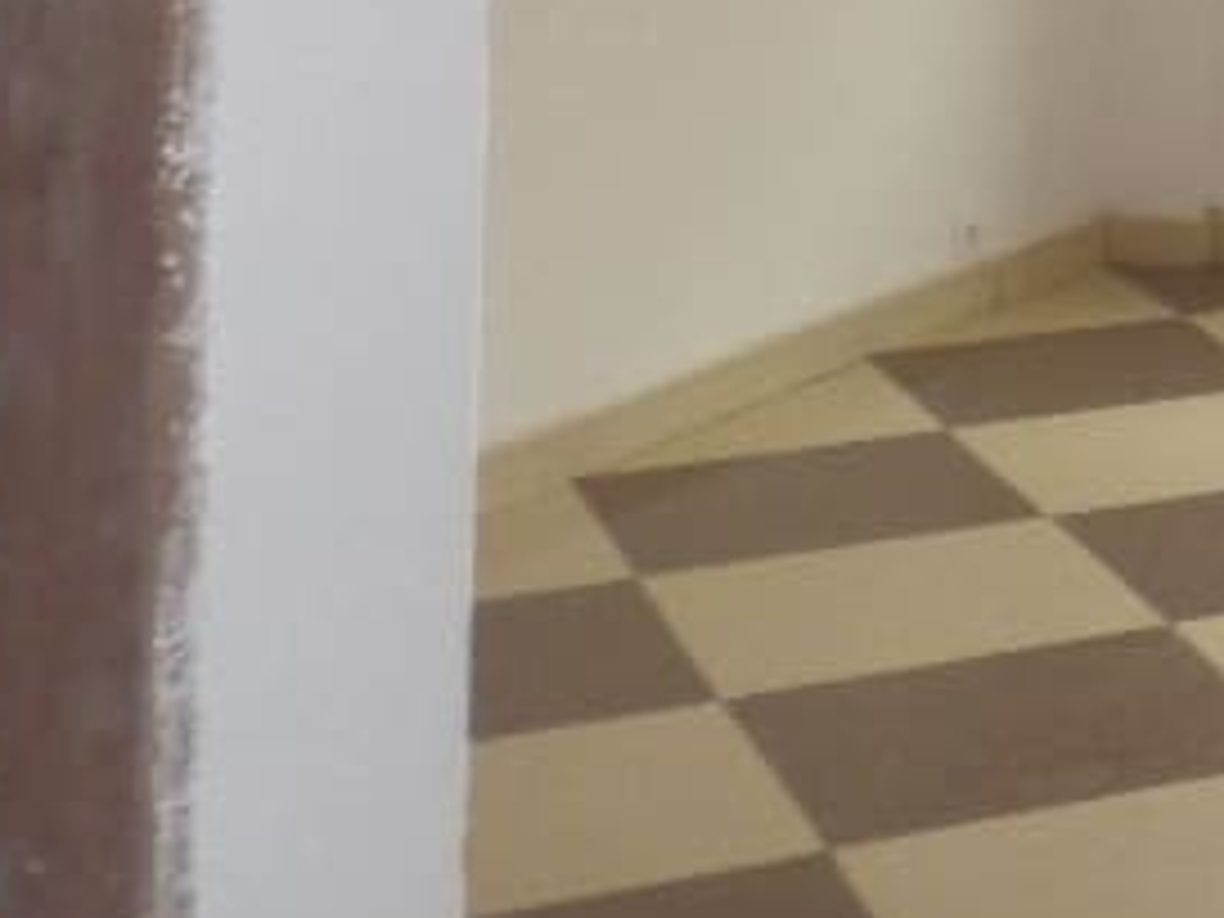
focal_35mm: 94
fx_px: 3324
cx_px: 2097
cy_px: -531
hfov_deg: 17.5
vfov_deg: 14.5
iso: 120
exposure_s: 1/30
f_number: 2.5
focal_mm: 4.5
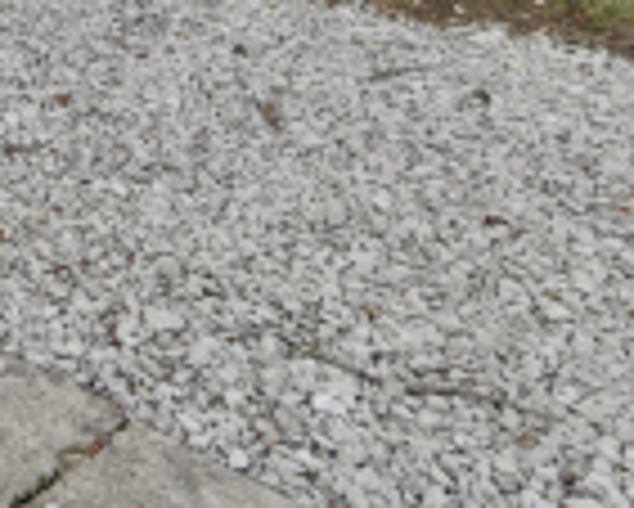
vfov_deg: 16.3
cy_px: -477
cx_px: -643
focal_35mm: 75
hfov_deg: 17.7
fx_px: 1408
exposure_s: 1/30
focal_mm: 10
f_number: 11
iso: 400
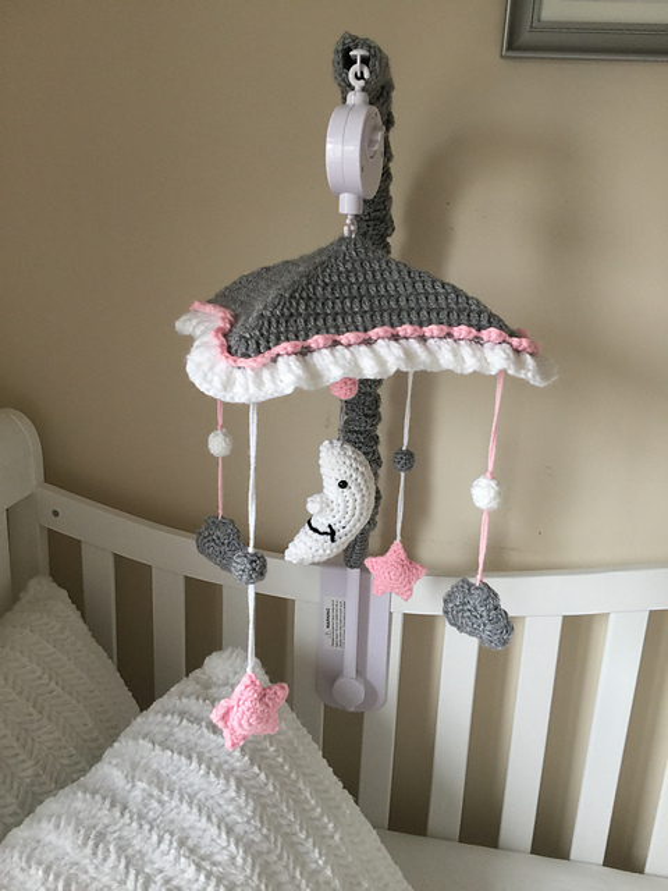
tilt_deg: -16.3
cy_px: 446
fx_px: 746
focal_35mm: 29
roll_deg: -1.8
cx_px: 334
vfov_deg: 61.7
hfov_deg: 48.2
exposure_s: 1/15
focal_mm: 4.15
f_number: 2.2
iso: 50
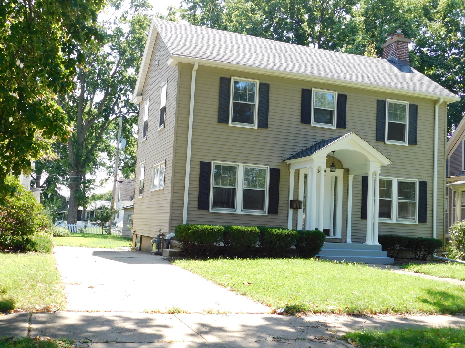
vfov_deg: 36.0
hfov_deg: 46.8
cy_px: 174
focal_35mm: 40
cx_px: 232
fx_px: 537
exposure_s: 1/250
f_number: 3.6
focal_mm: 7.1
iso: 125
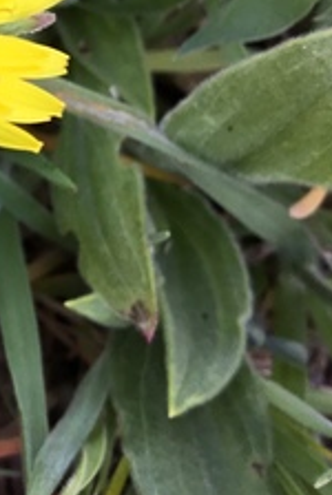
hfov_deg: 13.9
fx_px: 1269
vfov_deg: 21.3
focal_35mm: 92
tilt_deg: -79.2
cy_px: -9
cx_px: -186
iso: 25
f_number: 2.4
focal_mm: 3.3
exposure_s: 1/112
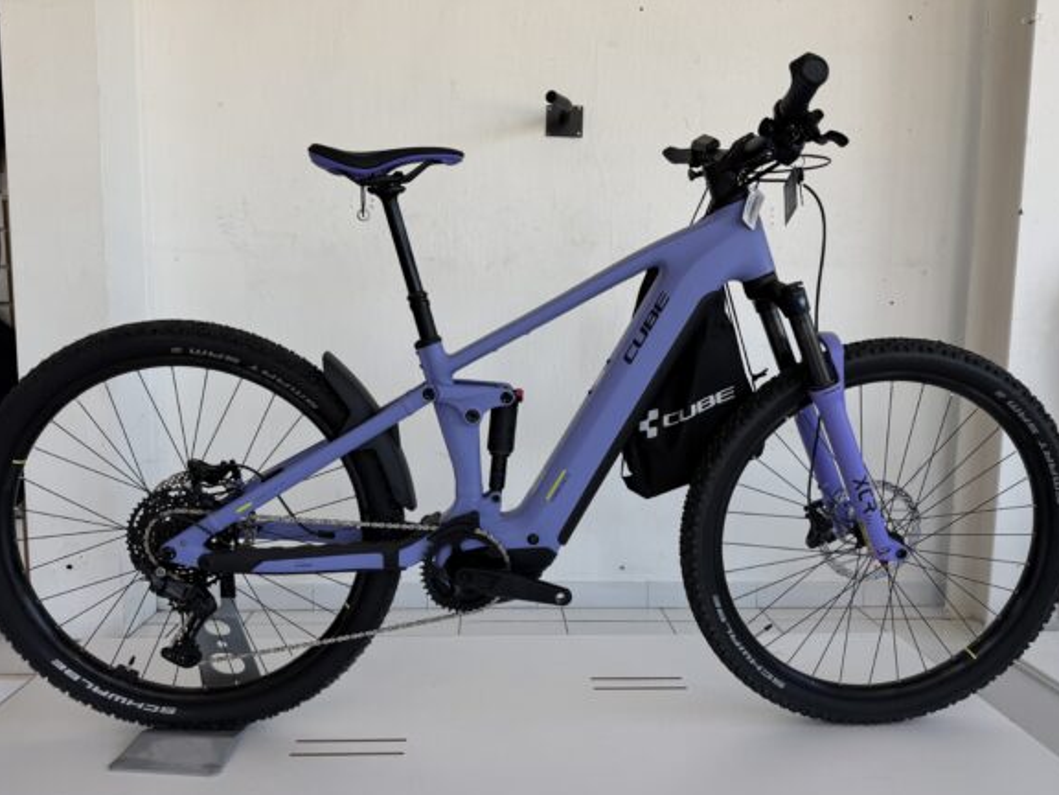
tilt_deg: -6.2
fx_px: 765
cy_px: 410
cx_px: 531
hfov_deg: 69.4
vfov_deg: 54.9
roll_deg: -1.1
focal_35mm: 25
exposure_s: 1/445
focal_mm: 6.76
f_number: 1.78
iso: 80
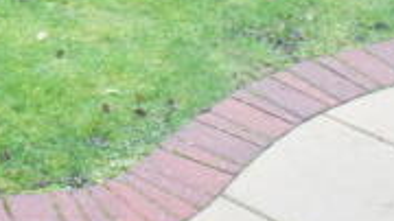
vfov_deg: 10.8
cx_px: -83
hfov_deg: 19.5
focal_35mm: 103
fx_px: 1075
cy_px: -203
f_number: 4
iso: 200
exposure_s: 1/30
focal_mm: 18
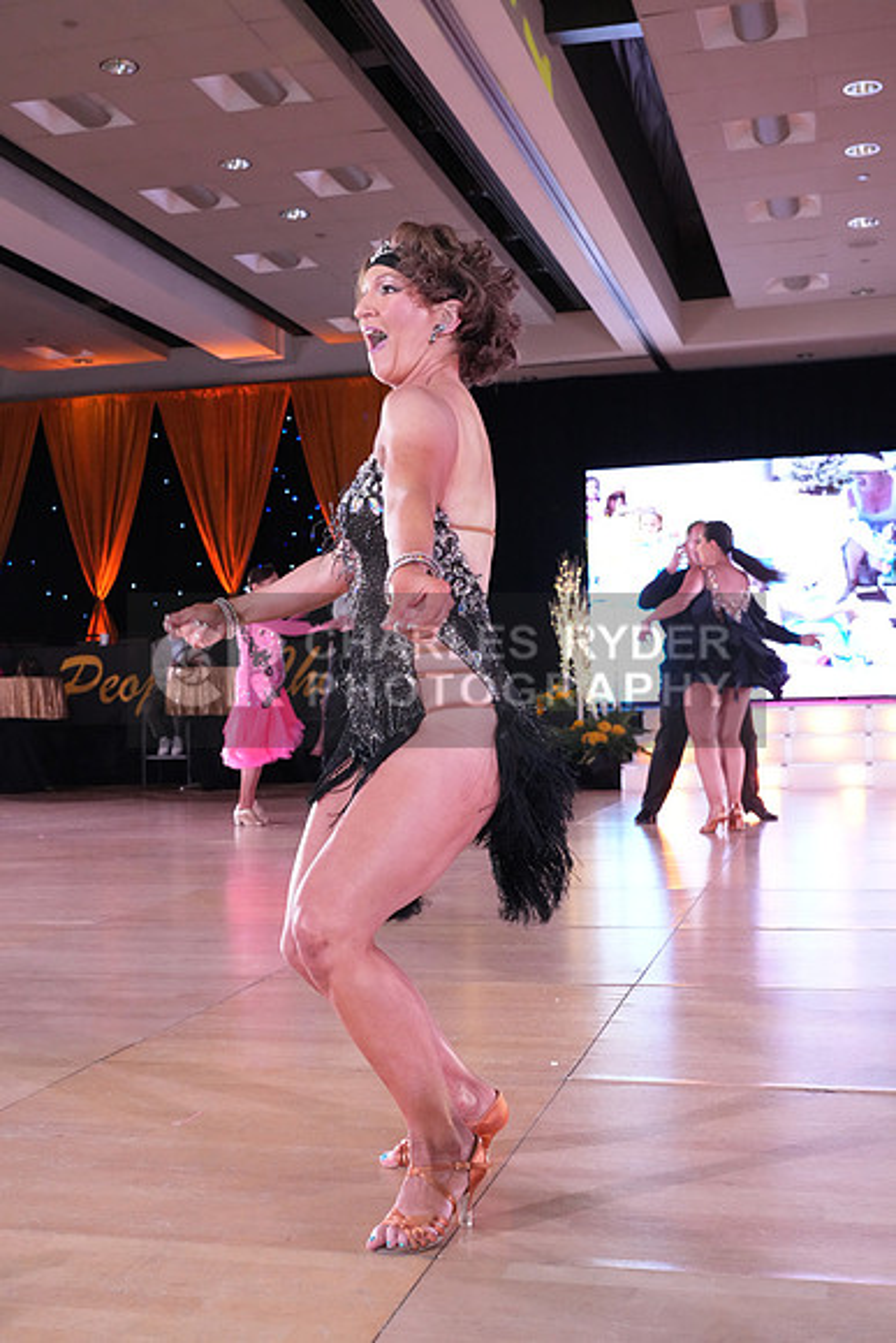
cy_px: 672
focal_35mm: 40
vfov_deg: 48.4
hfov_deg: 33.4
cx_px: 448
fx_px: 1492
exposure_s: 1/250
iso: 6400
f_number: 6.3
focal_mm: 40
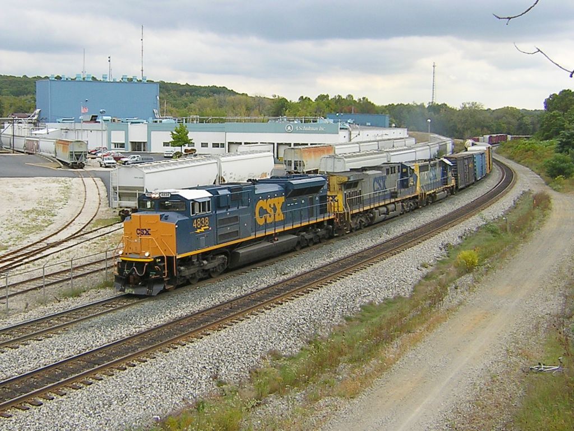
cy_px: 216
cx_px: 287
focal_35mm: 36
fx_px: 597
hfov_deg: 51.4
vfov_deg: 39.7
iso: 100
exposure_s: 1/217
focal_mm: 4.7
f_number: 5.2
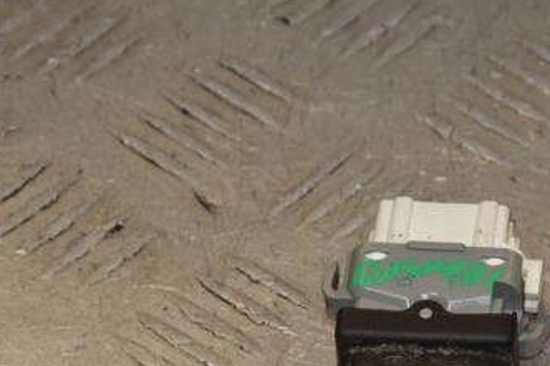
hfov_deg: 7.2
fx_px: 4350
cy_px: 295
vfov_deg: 4.8
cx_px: 424
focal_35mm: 285
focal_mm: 105
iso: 800
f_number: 8
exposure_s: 1/200
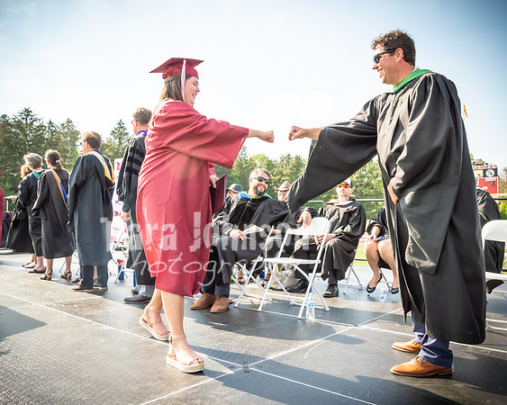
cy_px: 202
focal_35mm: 29
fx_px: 431
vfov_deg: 50.3
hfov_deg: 60.9
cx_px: 254
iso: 200
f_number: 7.1
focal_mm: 17
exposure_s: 1/500
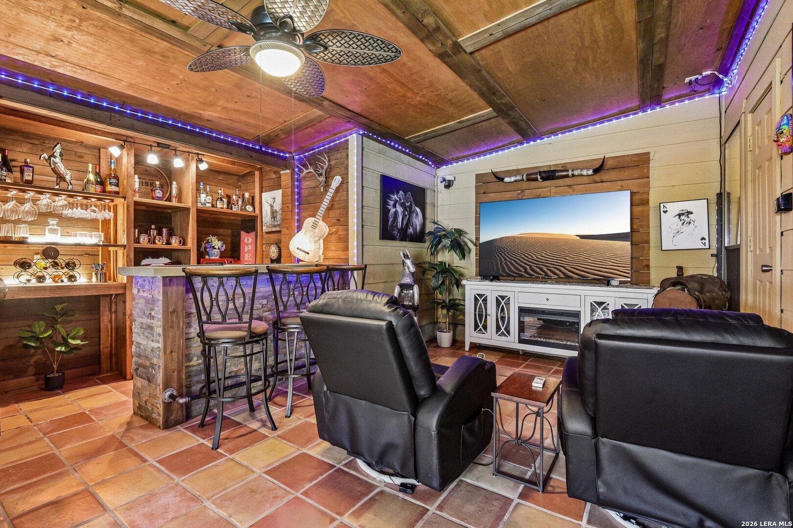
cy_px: 264
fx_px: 352
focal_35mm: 16
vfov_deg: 73.7
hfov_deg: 96.7
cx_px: 396
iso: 5000
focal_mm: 16
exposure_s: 1/15
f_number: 8
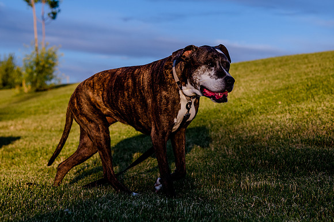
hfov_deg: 20.0
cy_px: 83
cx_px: 237
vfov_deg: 13.5
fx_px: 940
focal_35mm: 101
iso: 200
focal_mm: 62
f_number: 5
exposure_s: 1/640
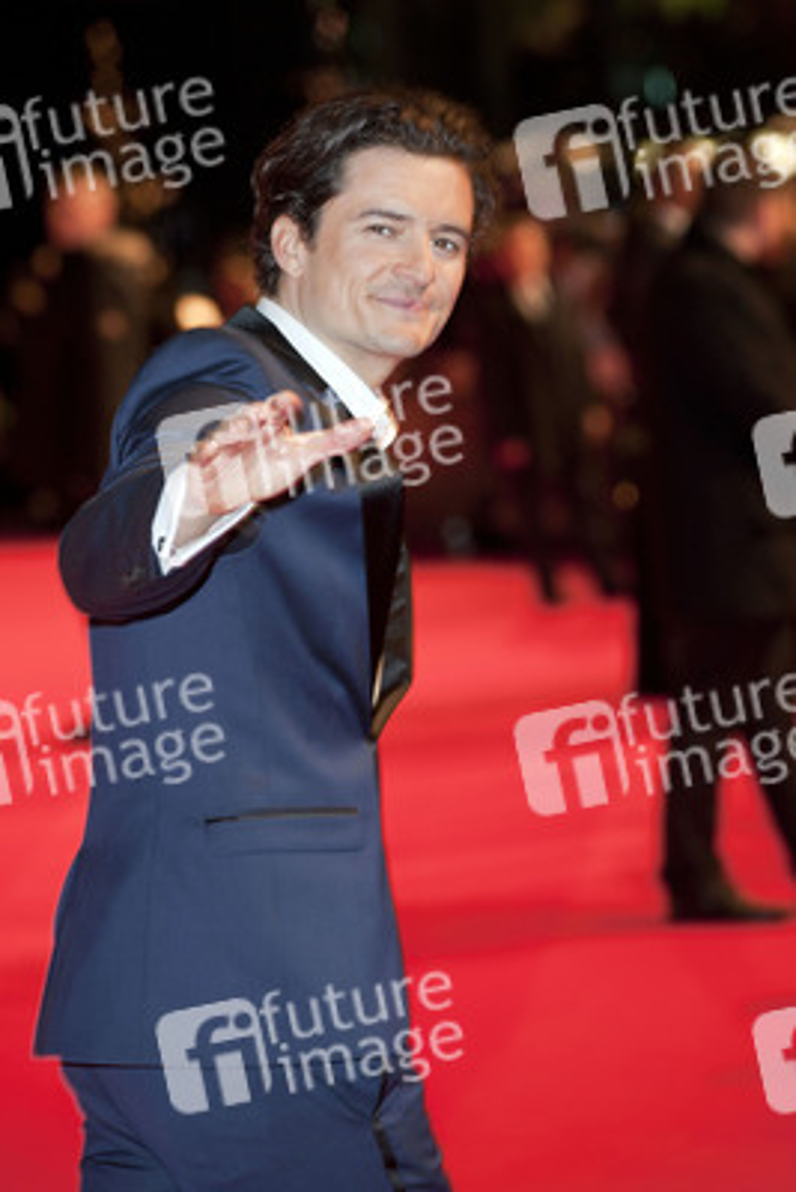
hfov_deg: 10.2
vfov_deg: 15.2
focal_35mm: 135
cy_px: 596
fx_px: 4473
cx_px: 398
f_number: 5.6
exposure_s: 1/160
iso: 1000
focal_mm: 135
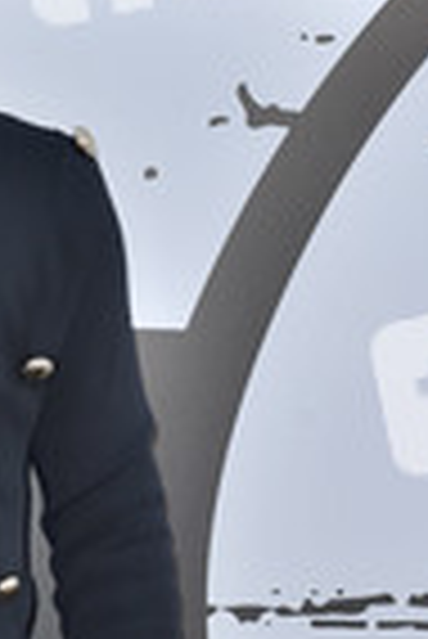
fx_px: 3504
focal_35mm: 197
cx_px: -164
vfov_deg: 10.4
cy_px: 594
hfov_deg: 6.9
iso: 250
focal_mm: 70
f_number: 6.3
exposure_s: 1/200
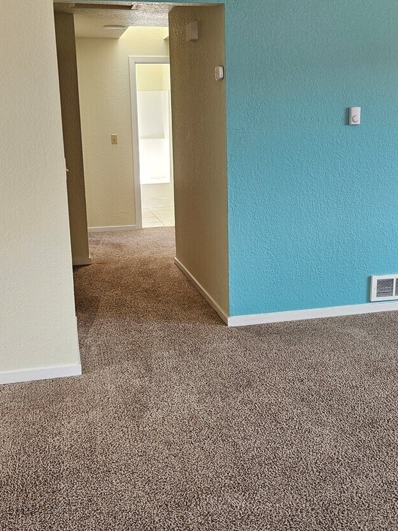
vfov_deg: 46.8
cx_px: 211
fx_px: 613
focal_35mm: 40
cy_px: 244
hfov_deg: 35.9
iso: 100
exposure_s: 1/120
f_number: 1.8
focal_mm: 5.4
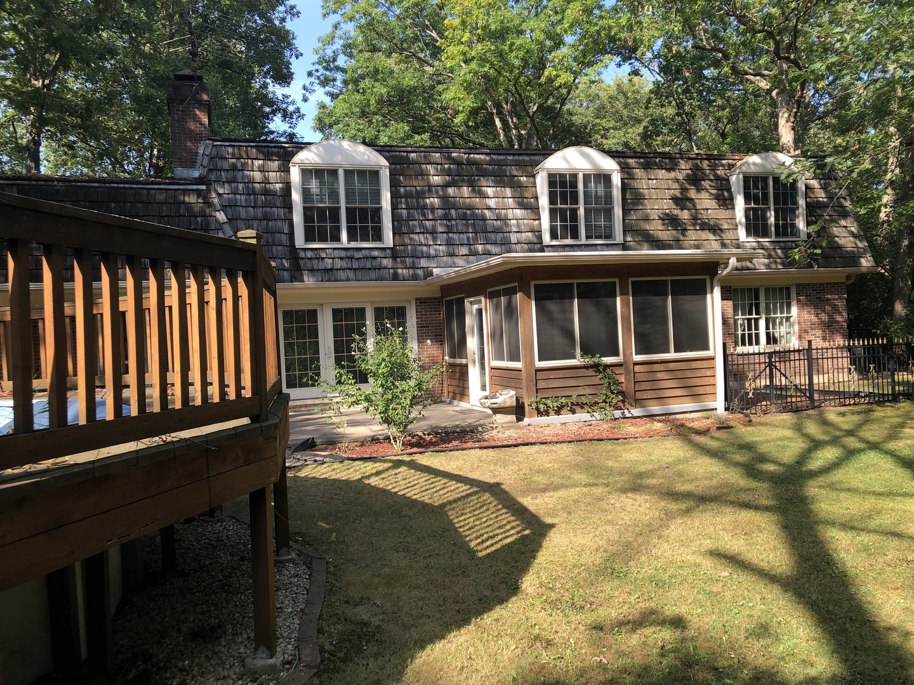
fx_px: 739
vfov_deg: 49.7
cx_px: 457
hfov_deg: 63.4
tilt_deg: +0.6
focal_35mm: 28
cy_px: 342
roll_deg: +1.8
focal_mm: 3.99
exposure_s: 1/489
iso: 20
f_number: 1.8
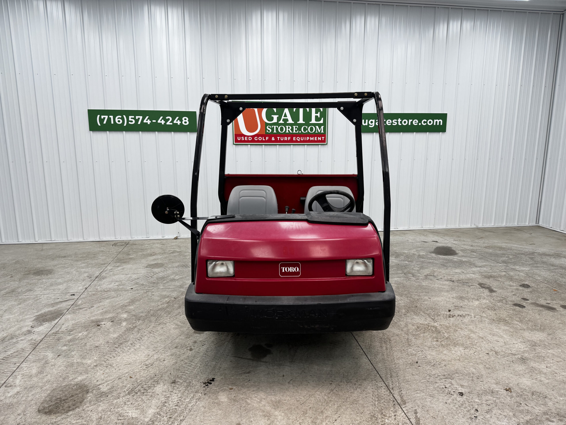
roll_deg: -0.1
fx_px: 392
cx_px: 283
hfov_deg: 71.6
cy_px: 212
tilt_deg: -10.2
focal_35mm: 24
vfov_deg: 56.8
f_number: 1.78
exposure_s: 1/120
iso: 125
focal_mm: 6.76
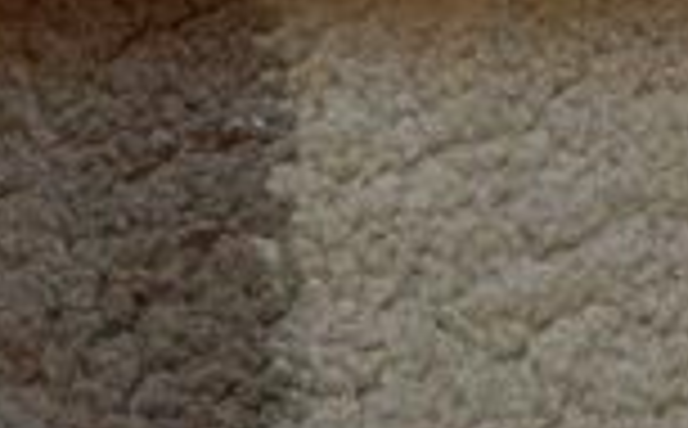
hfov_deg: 14.4
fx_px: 2602
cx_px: 904
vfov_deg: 8.8
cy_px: -464
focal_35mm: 139
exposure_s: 1/30
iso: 400
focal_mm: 4.5
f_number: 3.1
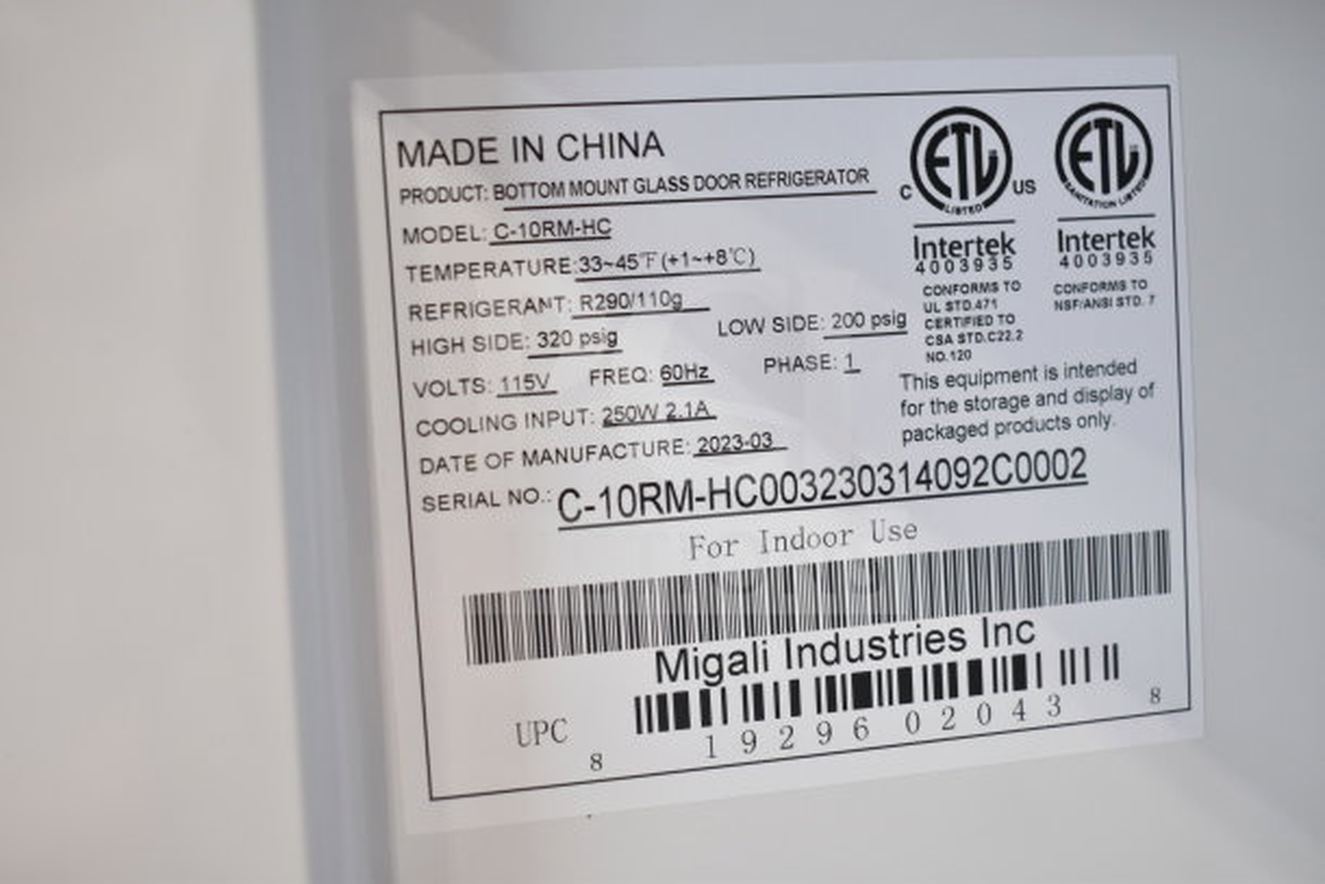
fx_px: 1601
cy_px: 442
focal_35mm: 44
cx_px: 662
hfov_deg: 45.0
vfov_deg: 30.9
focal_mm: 29
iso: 900
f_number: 4.2
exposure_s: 1/50
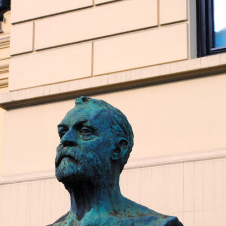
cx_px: 15
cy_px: 160
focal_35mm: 127
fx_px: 938
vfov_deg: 13.7
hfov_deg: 13.6
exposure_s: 1/125
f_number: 5.6
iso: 140
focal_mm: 40
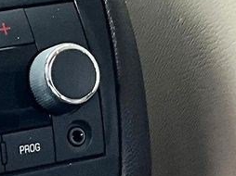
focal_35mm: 183
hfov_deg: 10.6
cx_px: -54
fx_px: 1246
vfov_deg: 8.0
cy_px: 241
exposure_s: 1/60
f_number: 1.8
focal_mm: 3
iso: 100
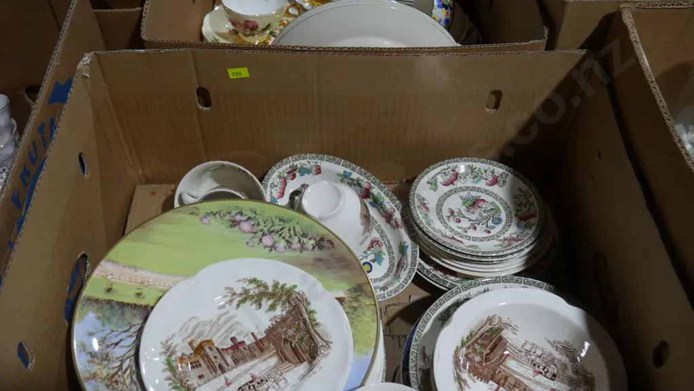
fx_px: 644
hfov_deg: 56.6
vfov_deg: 33.5
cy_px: 259
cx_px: 348
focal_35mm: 35
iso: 200
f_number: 3.6
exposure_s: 1/100
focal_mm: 16
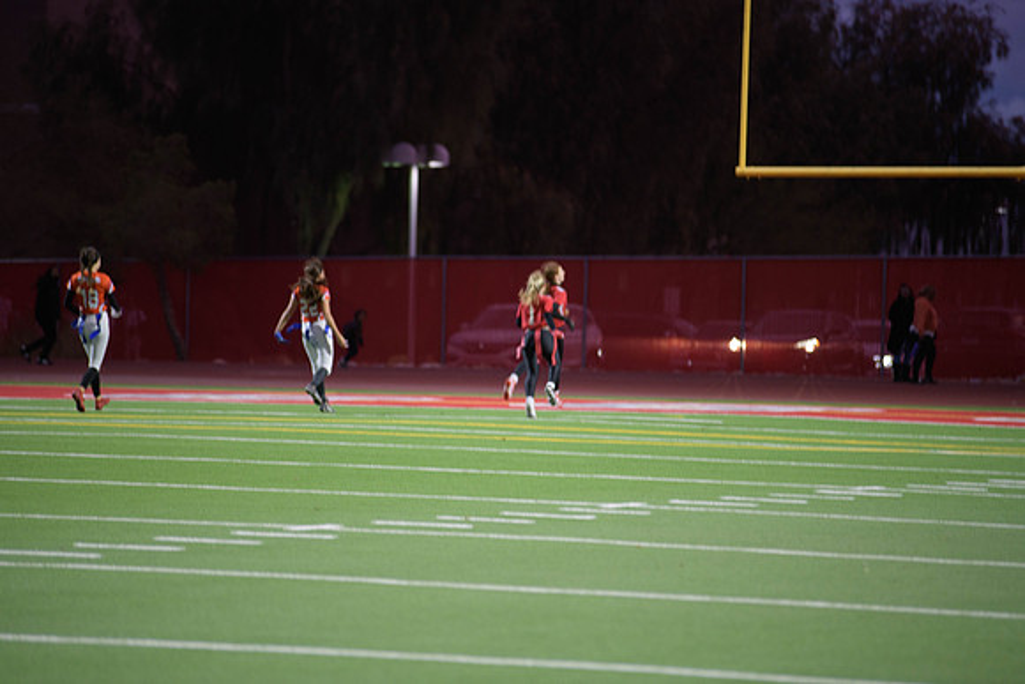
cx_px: 512
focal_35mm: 200
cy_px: 342
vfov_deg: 6.9
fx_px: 5696
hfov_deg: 10.3
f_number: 2.8
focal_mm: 200
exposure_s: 1/200
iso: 1250
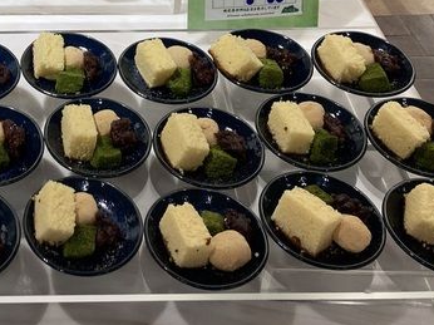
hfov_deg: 27.7
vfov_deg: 20.9
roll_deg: -0.4
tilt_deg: -33.7
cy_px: -50
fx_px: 827
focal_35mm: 66
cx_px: -1
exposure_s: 1/100
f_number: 1.8
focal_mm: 3.99
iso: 64
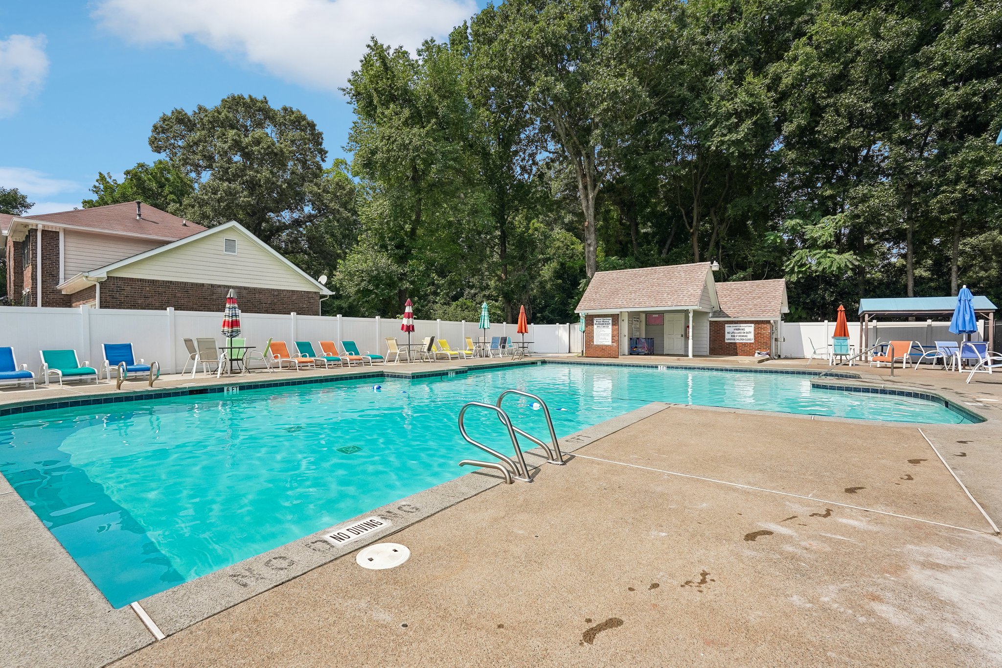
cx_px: 501
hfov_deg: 96.7
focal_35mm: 16
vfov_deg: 73.7
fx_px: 445
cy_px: 334
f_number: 8
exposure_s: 1/2500
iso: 800
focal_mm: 16
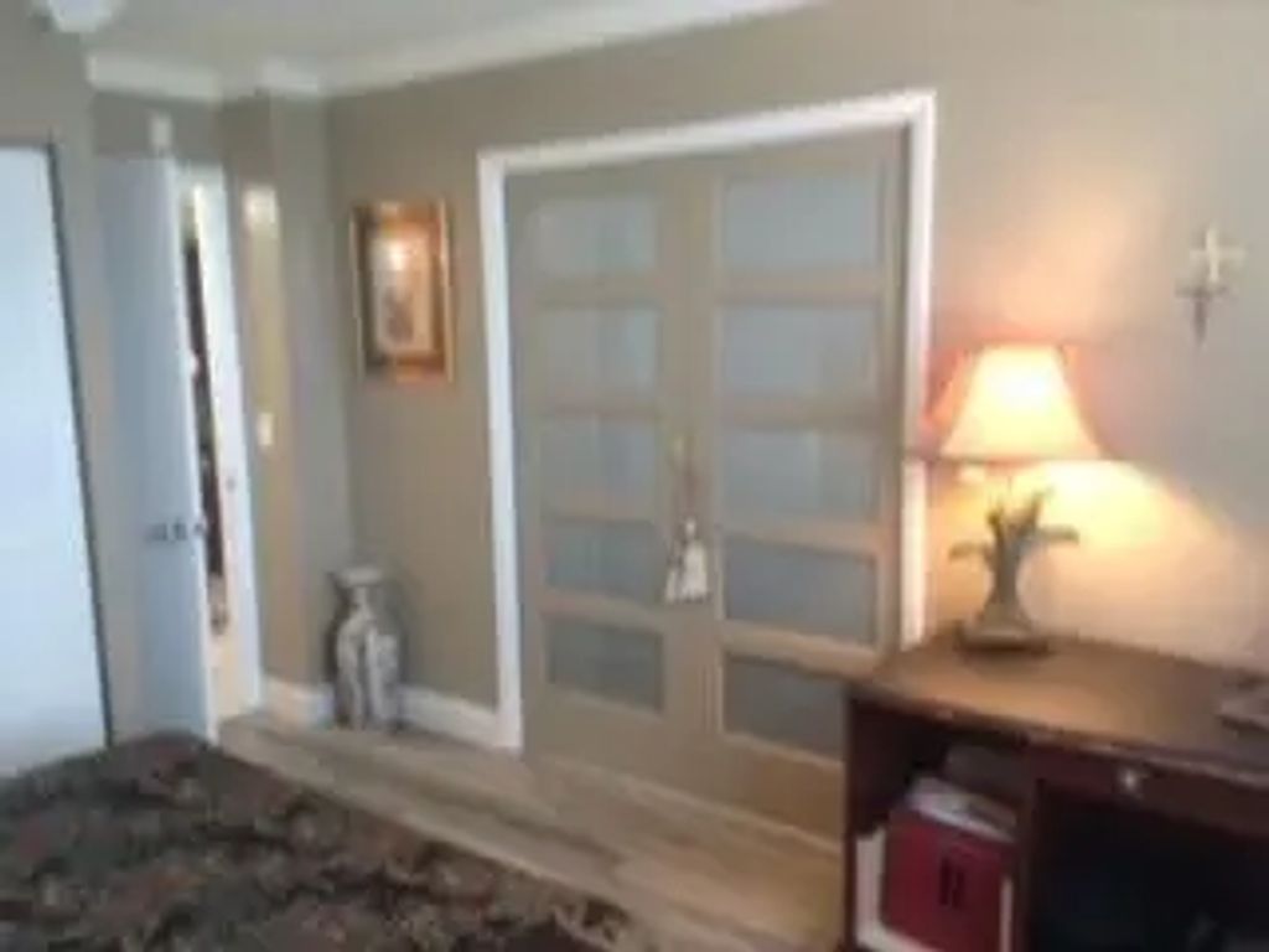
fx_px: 1210
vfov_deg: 42.9
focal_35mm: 33
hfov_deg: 55.4
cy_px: 476
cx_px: 634
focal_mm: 3.3
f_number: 2.4
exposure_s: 1/24
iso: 160
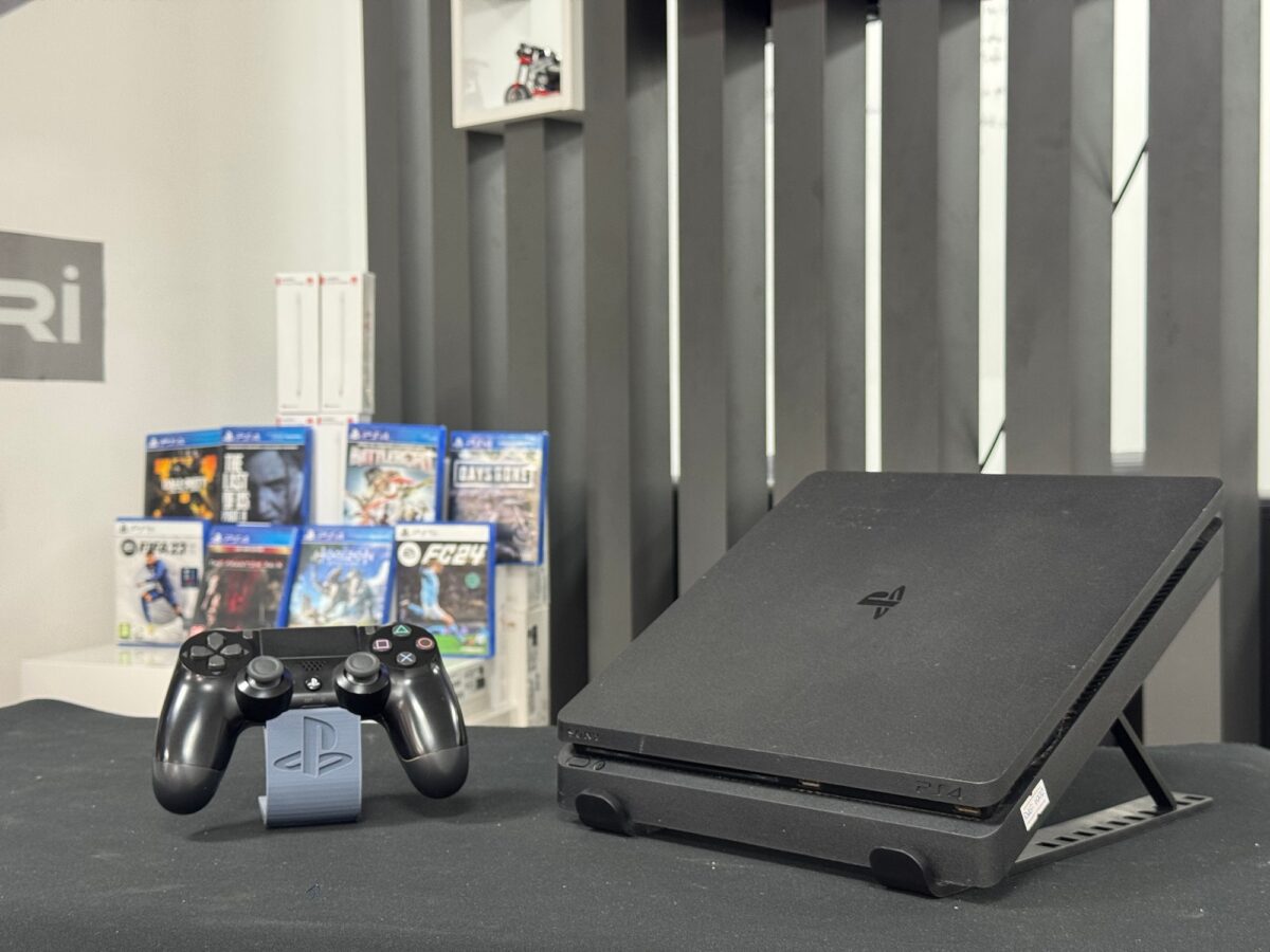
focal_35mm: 48
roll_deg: +0.3
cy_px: 476
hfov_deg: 39.7
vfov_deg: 30.3
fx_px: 1761
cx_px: 635
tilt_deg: -1.0
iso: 320
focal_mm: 6.76
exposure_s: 1/40
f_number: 1.78
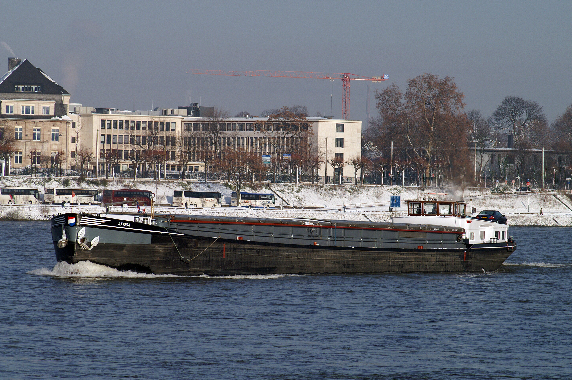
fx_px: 4286
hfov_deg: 7.6
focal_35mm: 270
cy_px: 190
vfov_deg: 5.1
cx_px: 286
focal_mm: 180
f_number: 11
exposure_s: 1/300
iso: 100
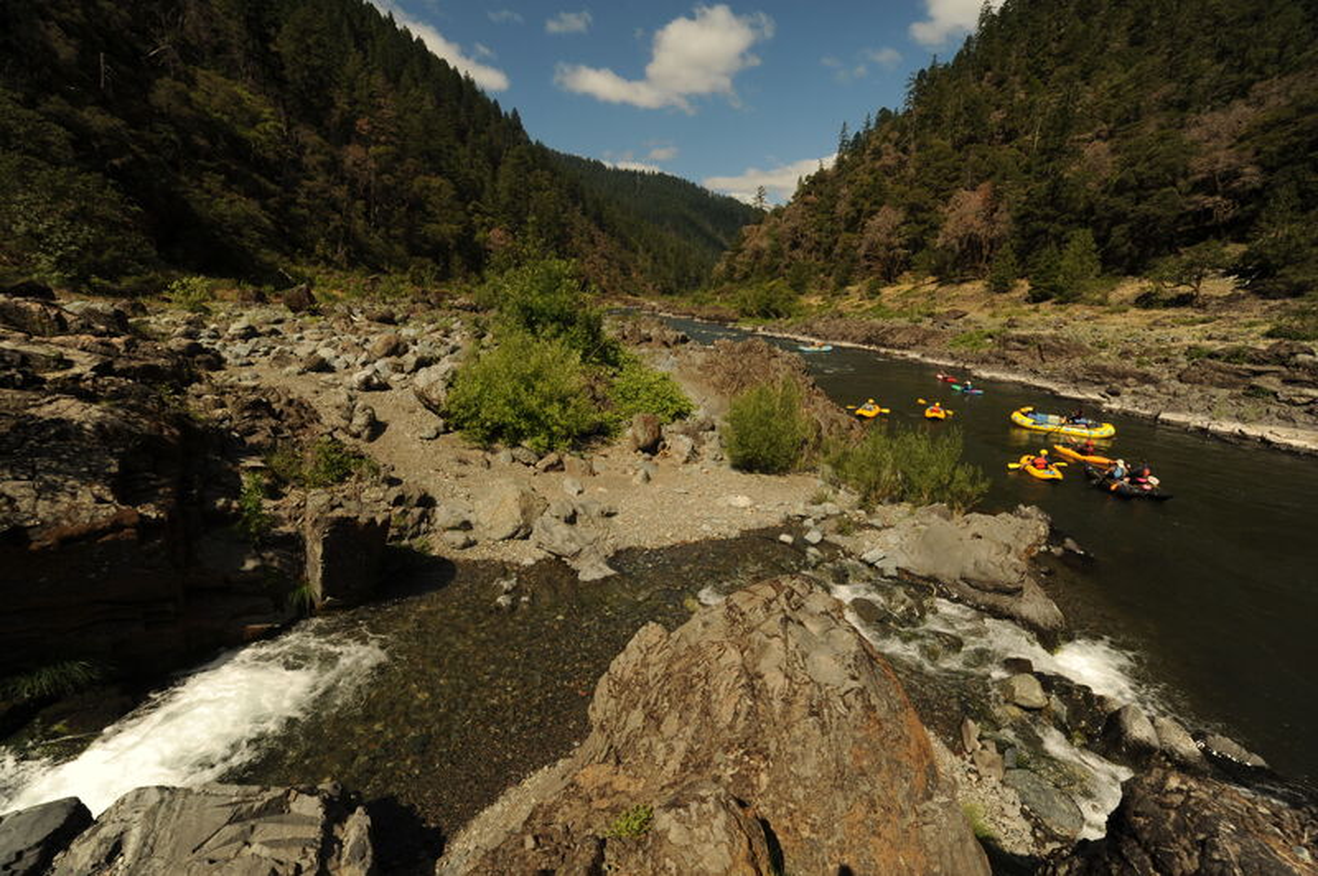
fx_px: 512
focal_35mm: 14
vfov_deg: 81.1
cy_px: 438
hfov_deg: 104.3
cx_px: 659
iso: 200
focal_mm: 14
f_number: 13
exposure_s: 1/400
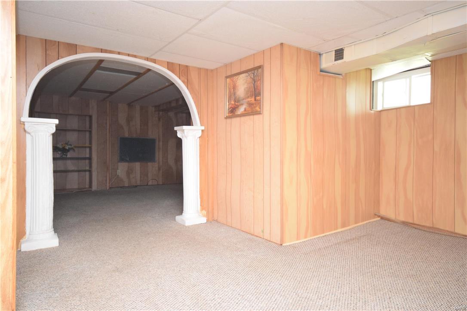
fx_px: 311
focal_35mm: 24
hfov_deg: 73.7
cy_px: 156
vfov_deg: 53.1
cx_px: 234
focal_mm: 16
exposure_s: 1/60
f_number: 5
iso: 3200
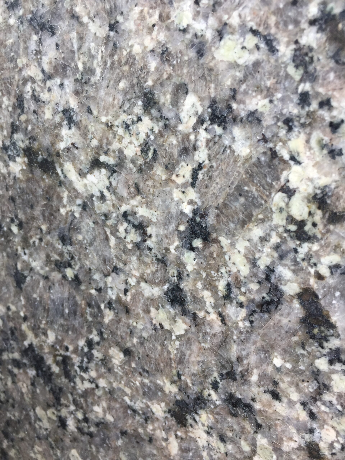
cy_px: 230
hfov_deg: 48.2
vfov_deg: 61.7
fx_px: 385
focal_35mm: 29
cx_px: 172
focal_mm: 4.15
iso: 32
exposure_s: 1/130
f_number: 2.2
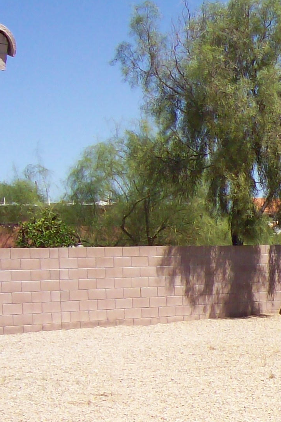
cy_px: 335
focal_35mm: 89
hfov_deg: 14.0
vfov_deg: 22.6
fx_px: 1042
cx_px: 465
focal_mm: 6
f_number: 4.8
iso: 80
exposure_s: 1/436
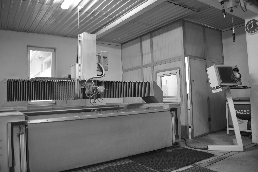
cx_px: 129
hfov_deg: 67.4
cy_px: 86
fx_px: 193
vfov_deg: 47.9
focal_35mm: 27
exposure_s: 1/3
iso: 100
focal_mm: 18
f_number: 3.5
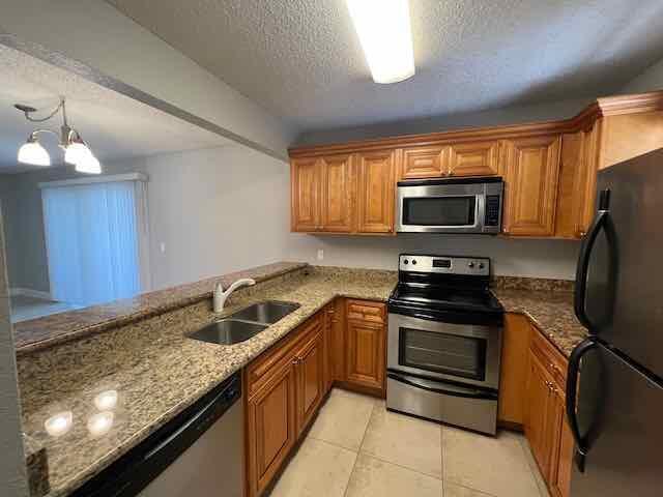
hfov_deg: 106.2
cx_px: 332
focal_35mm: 13
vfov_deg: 89.9
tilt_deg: -3.0
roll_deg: -1.2
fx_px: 249
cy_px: 248
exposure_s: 1/60
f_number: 1.8
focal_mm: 1.57
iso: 250
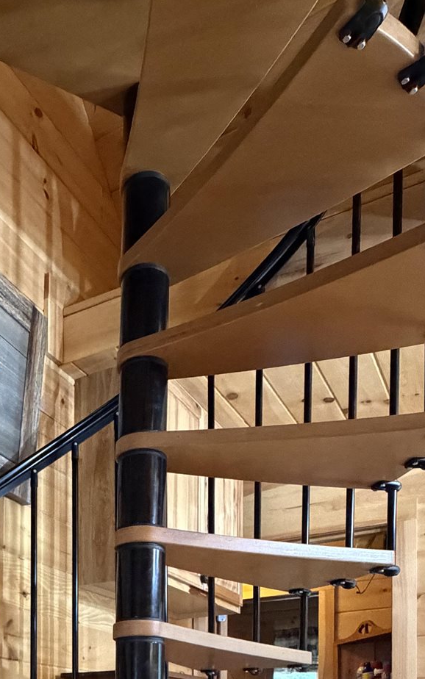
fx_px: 685
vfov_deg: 42.7
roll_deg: -0.5
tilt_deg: +0.4
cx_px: 38
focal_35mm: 37
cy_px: 727
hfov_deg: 32.6
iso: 1000
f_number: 2.2
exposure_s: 1/60
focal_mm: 2.22
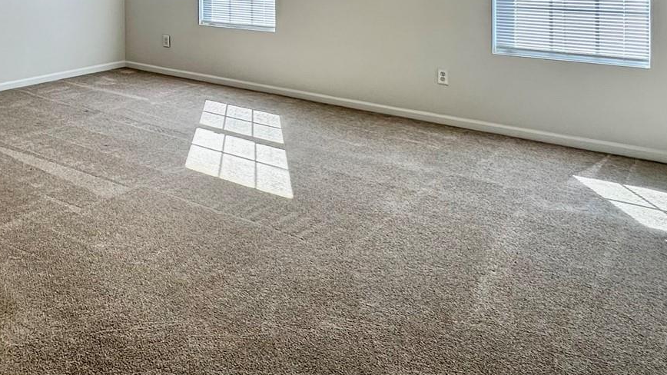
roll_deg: +0.5
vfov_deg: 29.4
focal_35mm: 36
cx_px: 174
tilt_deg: +0.4
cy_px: -45
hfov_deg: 53.1
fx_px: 637
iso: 50
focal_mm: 2.22
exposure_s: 1/120
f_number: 2.2
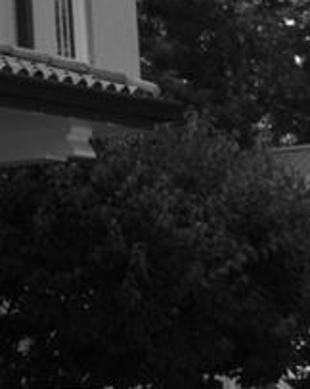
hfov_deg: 5.6
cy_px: 299
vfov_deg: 7.0
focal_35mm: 275
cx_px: 42
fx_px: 3159
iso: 320
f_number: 4.5
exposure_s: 1/2000
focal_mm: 37
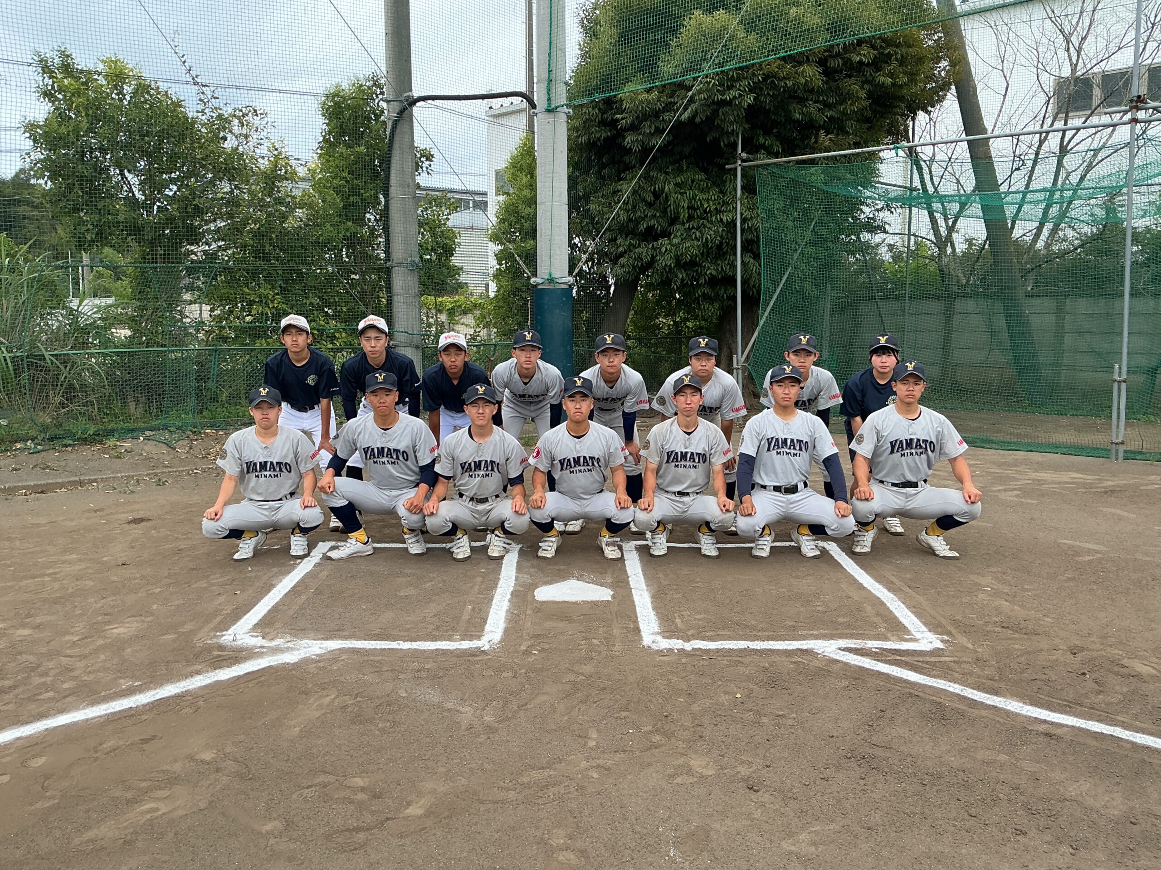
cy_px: 435
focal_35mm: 29
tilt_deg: -7.5
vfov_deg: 48.2
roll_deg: +0.8
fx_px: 973
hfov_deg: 61.7
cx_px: 580
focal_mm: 3
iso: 25
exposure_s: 1/439
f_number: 1.8
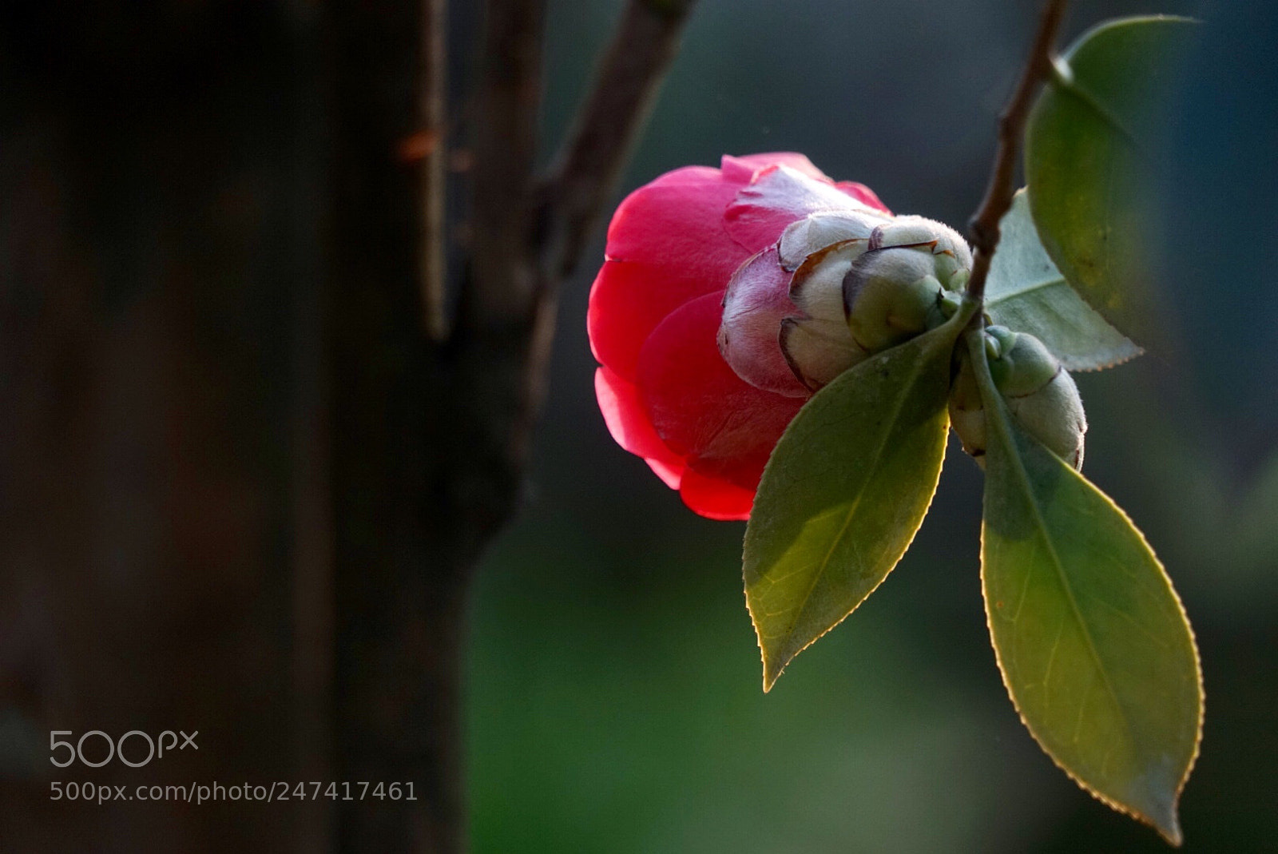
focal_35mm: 240
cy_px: 427
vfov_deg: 5.7
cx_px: 639
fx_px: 8525
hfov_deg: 8.6
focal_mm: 240
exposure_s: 1/500
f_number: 6.3
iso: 800
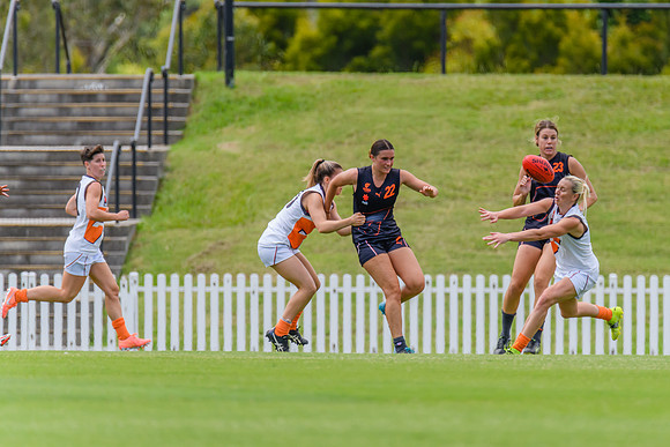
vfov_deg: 1.8
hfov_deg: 2.7
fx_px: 14382
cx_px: 412
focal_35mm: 773
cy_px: 211
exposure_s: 1/1600
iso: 800
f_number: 7.1
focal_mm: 600
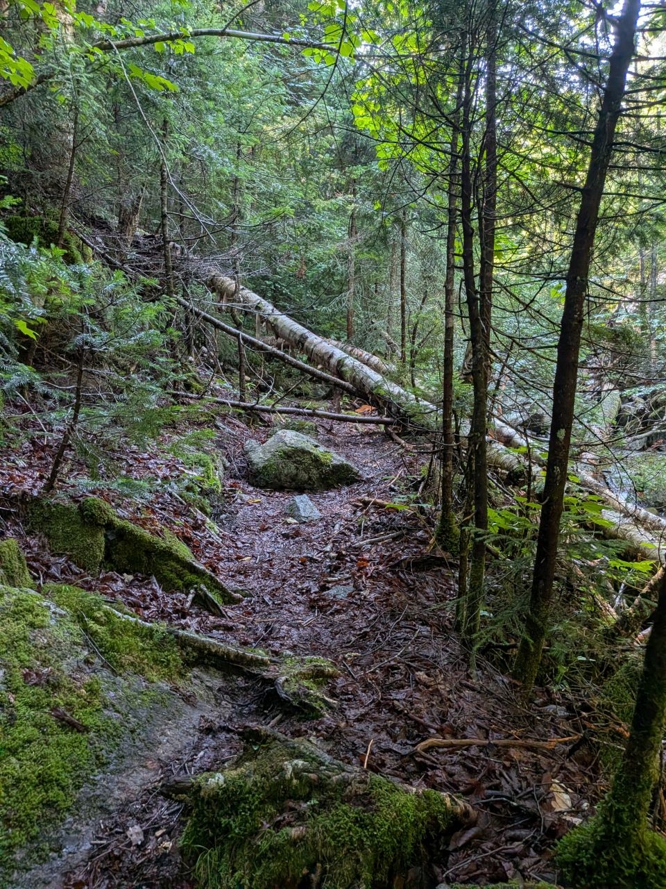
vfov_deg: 71.6
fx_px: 616
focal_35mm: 24
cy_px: 444
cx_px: 333
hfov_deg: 56.8
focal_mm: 4.53
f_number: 1.7
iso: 473
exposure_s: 1/222
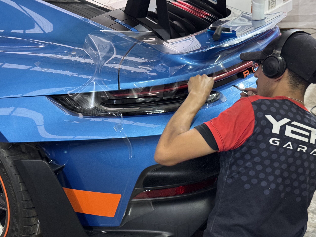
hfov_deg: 39.7
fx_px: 438
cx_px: 158
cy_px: 118
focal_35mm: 48
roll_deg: +2.3
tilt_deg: -21.7
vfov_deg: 30.3
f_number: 1.78
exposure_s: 1/40
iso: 400
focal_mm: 6.76
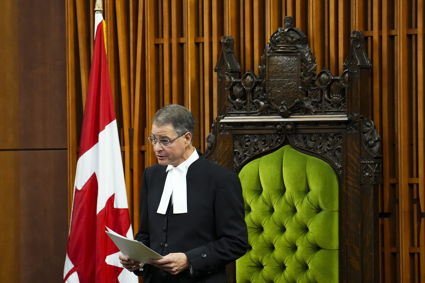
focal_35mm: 300
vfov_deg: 4.6
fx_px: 3542
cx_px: 212
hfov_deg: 6.9
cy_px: 142
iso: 3200
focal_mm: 200
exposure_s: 1/250
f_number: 2.8
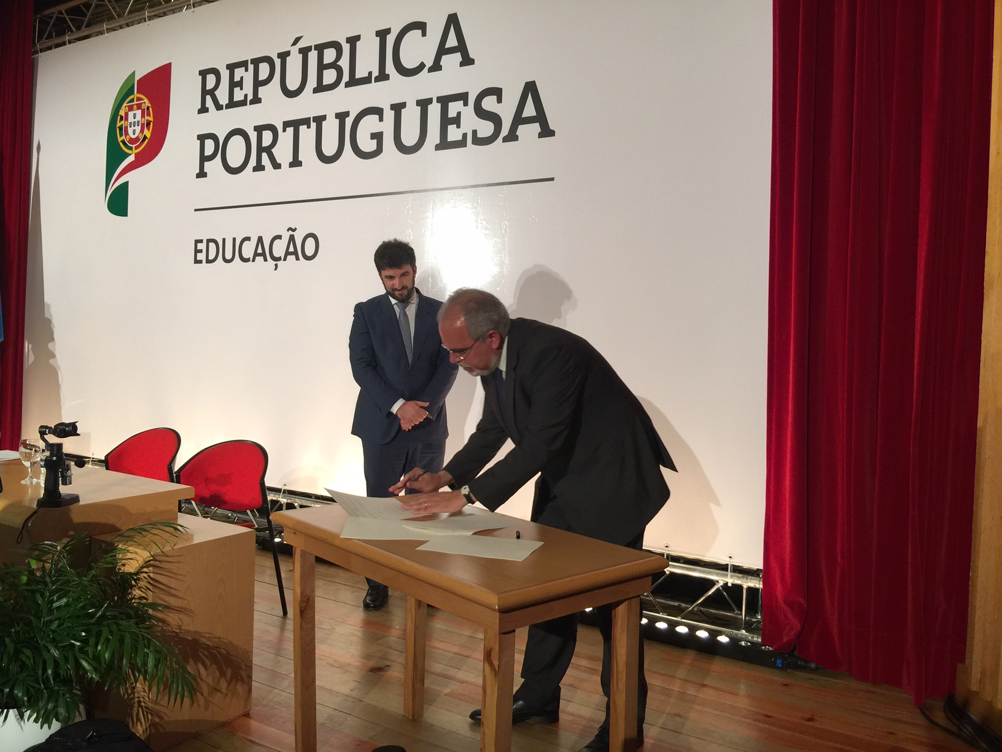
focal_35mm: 29
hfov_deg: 61.7
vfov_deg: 48.2
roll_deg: -2.3
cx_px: 501
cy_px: 376
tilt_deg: -2.1
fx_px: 839
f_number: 2.2
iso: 32
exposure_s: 1/33
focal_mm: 4.15
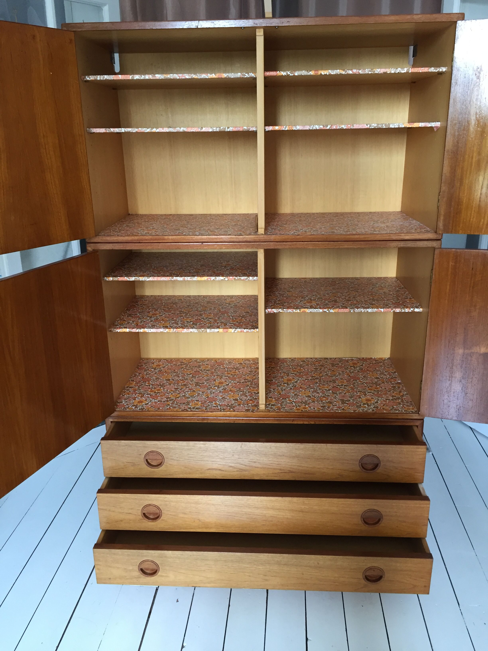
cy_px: 326
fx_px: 545
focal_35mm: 29
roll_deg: +0.9
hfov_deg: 48.2
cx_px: 244
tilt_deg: -19.2
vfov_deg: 61.7
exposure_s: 1/33
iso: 125
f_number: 2.2
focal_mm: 4.15
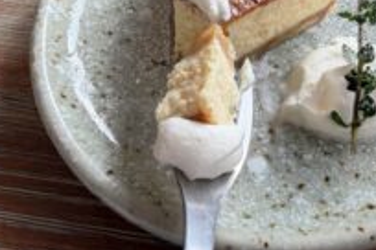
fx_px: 460
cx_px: 217
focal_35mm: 44
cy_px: 6
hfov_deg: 44.4
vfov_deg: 28.8
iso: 50
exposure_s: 1/121
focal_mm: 2.22
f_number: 2.2
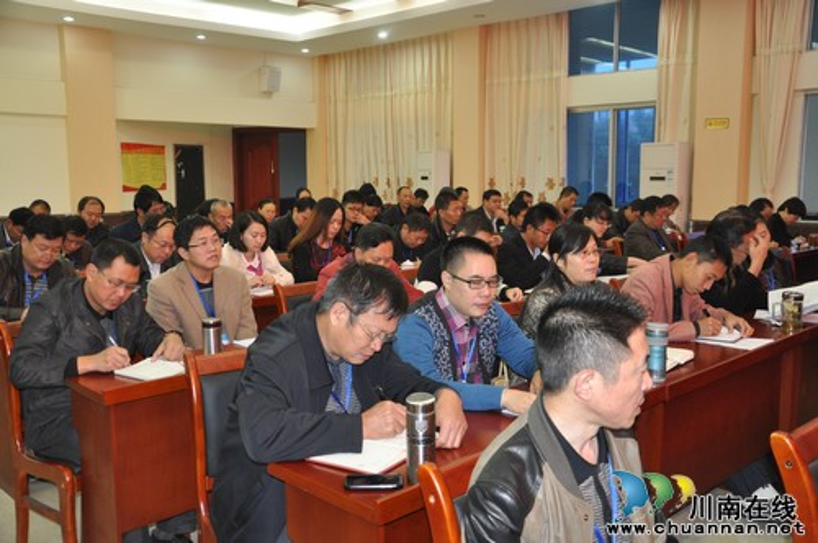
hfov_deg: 57.3
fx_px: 749
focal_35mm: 33
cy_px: 272
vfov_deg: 39.9
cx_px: 409
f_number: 3.8
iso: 800
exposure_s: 1/60
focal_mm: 22
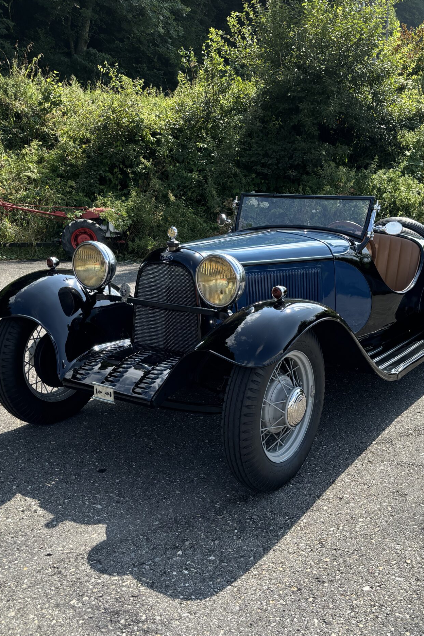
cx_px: 257
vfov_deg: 51.9
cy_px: 325
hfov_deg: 35.8
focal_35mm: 37
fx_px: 654
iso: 50
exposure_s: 1/1248
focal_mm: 5.96
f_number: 1.6
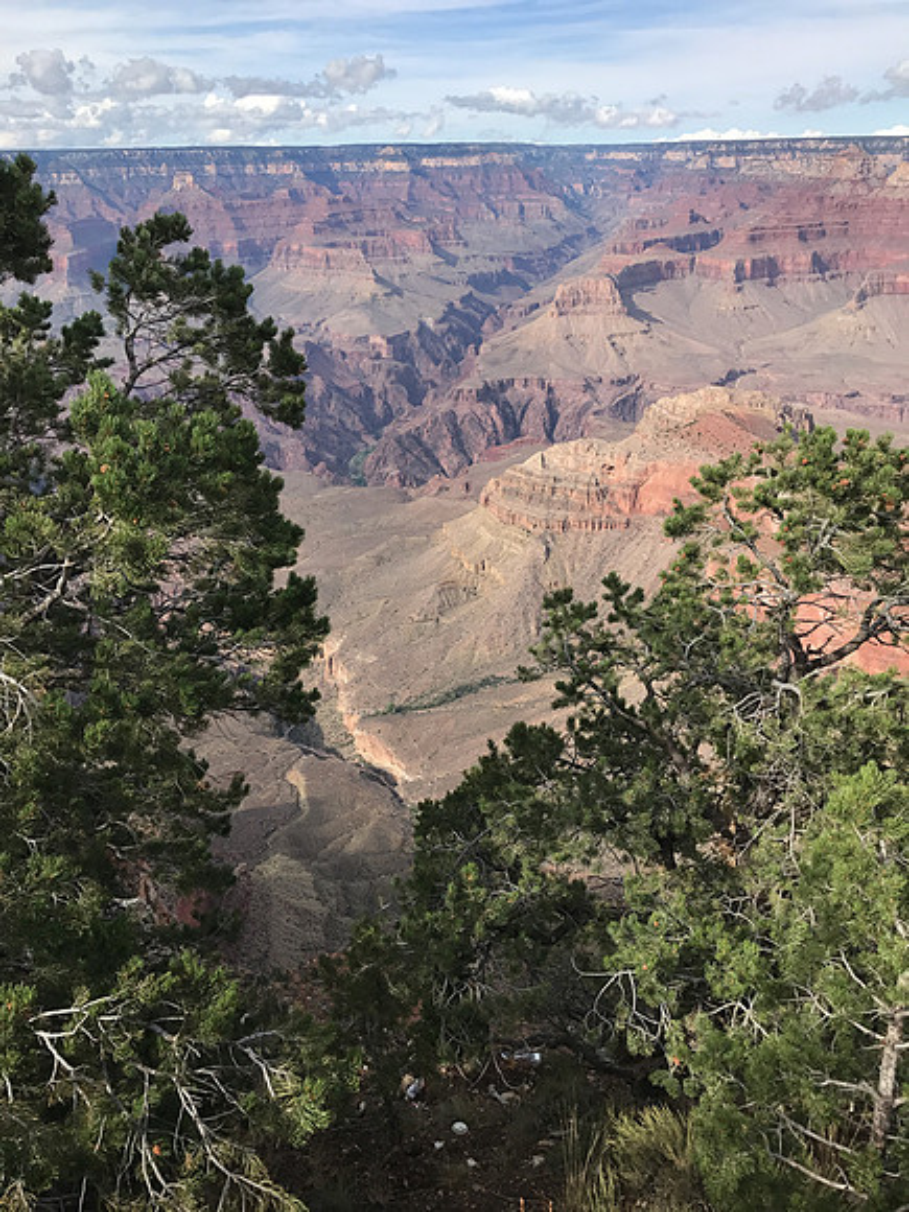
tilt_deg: -22.8
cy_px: 606
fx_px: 980
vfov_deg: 63.4
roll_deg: +0.2
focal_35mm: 28
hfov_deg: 49.7
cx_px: 454
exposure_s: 1/1497
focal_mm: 3.99
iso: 20
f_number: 1.8
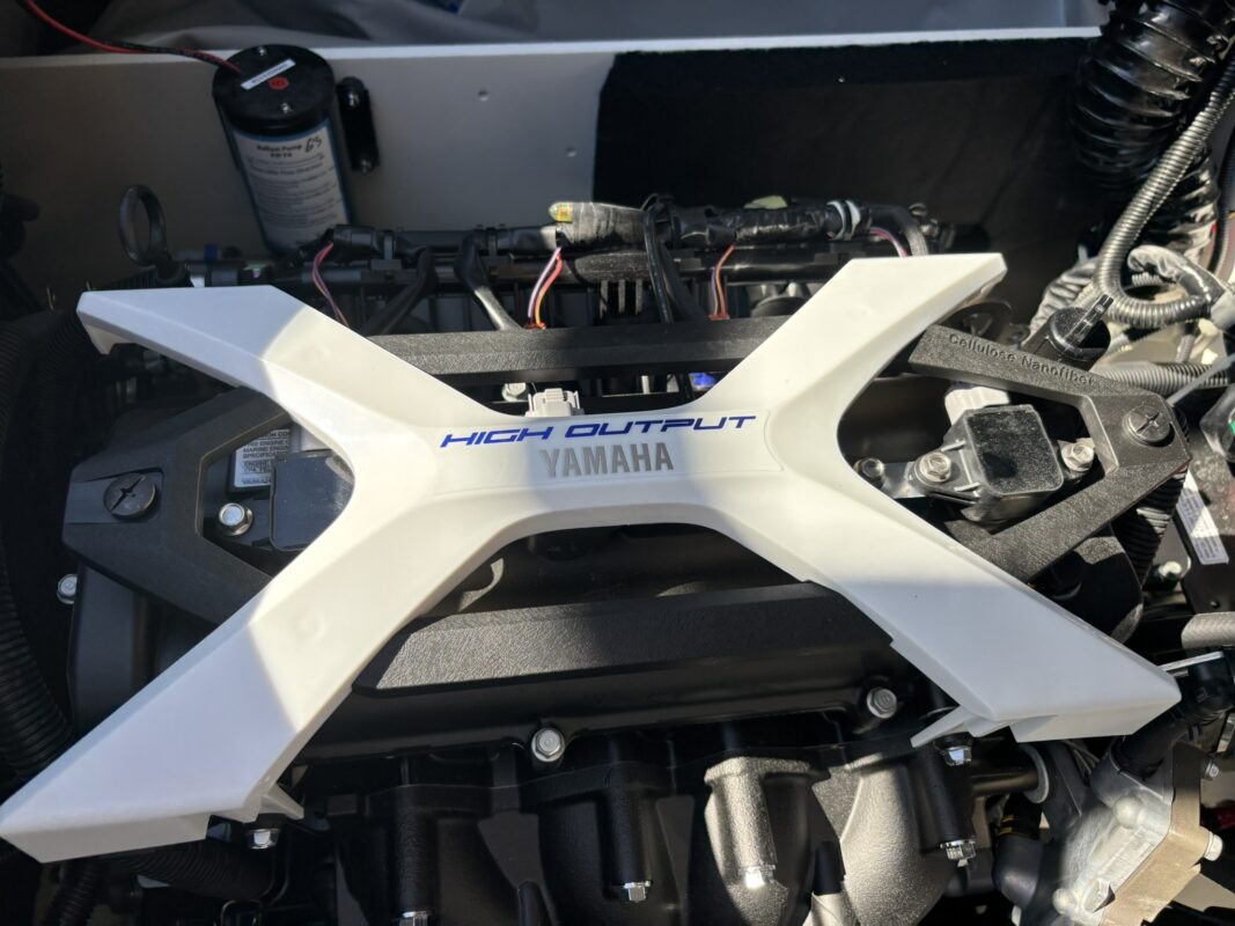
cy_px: 463
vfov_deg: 53.1
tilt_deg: -59.9
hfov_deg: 67.3
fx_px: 928
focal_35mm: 26
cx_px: 618
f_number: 1.6
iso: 50
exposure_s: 1/1092
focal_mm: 5.96
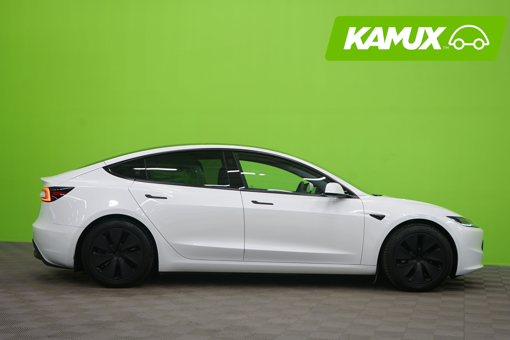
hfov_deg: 41.9
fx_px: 666
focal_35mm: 47
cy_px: 173
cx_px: 260
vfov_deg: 28.6
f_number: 5
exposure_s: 1/10
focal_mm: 46
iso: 400
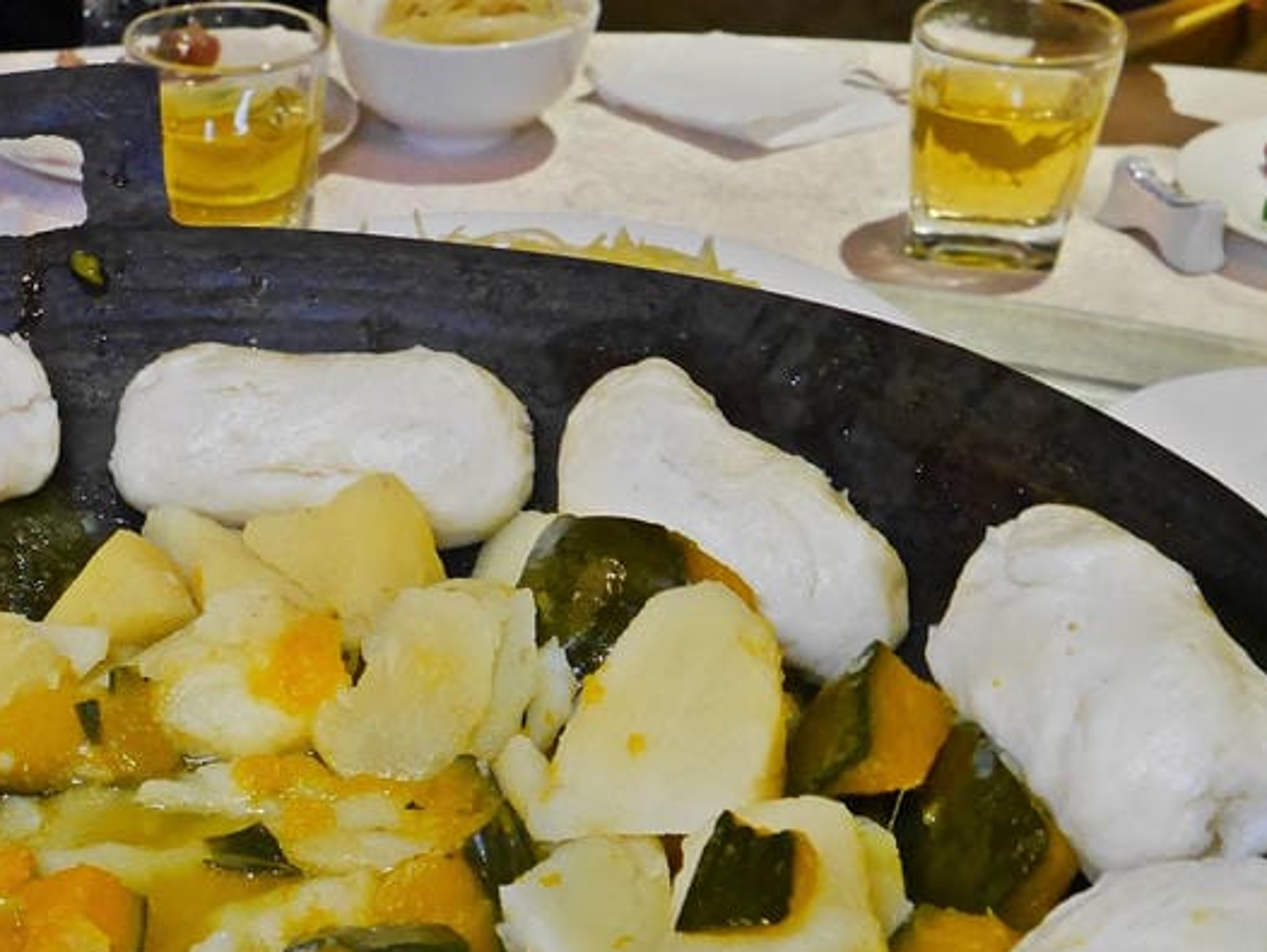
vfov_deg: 19.6
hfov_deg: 25.9
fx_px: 2673
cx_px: 164
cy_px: 932
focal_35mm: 73
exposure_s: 1/15
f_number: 5.6
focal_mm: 16
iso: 1250
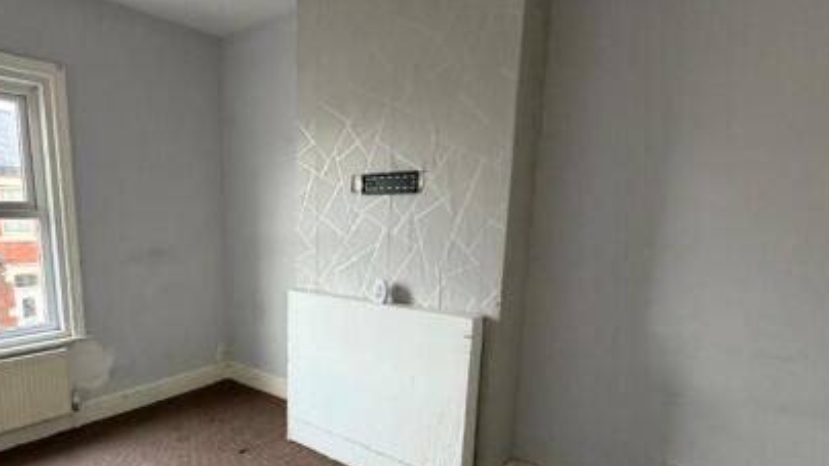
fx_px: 483
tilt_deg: -11.4
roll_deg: +0.0
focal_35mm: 22
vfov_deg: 50.8
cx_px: 307
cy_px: 299
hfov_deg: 79.6
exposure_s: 1/60
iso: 320
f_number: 2.2
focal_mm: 2.22
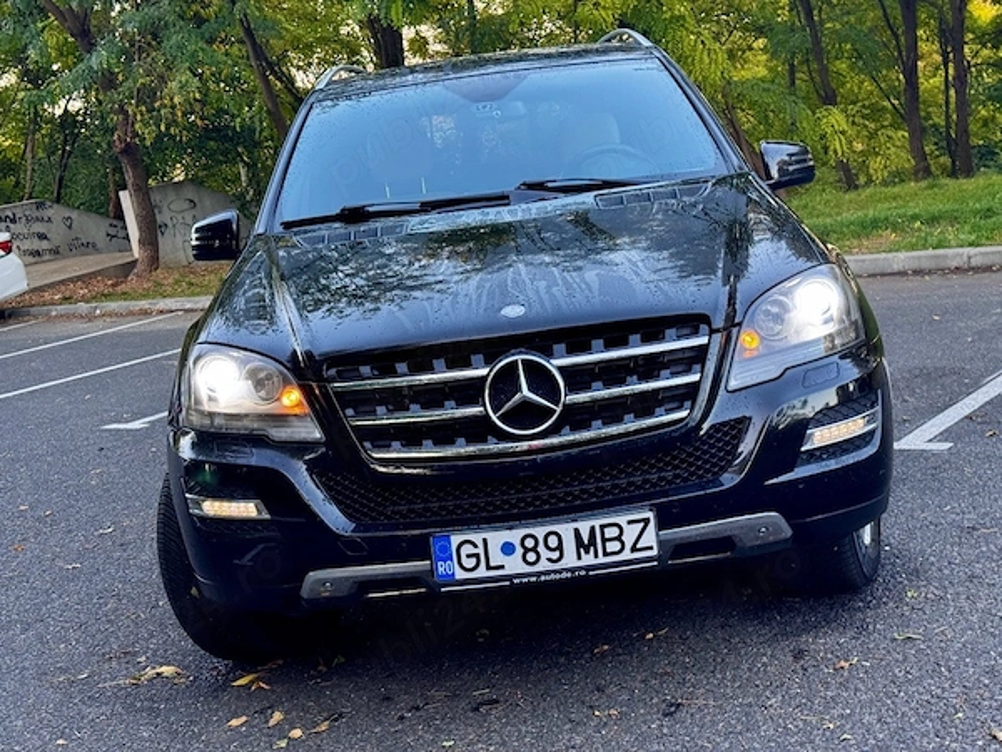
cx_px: 501
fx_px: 1389
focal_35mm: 48
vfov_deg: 30.3
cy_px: 376
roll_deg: +9.9
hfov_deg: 39.7
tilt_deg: -16.1
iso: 80
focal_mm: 6.76
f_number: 1.78
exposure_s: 1/89
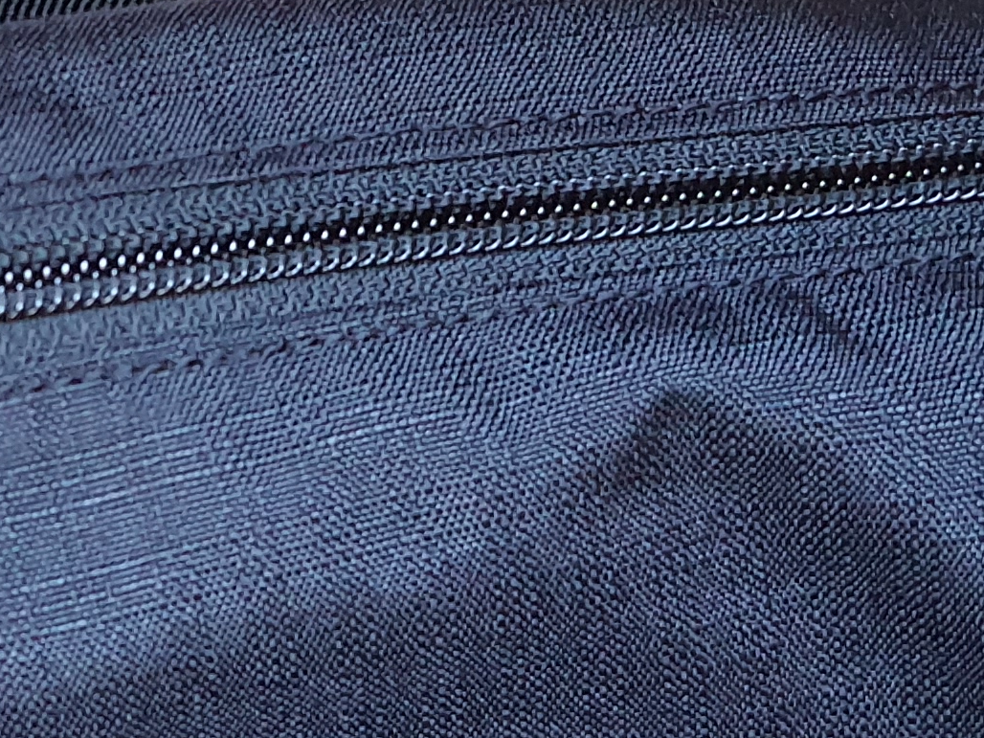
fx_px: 2899
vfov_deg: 14.5
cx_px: -27
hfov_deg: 18.7
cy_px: 400
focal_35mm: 102
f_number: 1.7
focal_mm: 4.32
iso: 500
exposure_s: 1/20
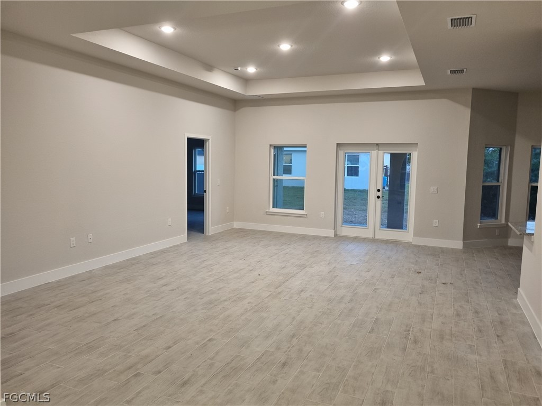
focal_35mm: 26
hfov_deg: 67.3
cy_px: 203
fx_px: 407
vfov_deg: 53.1
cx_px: 271
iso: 200
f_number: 1.8
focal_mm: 5.4
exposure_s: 1/60
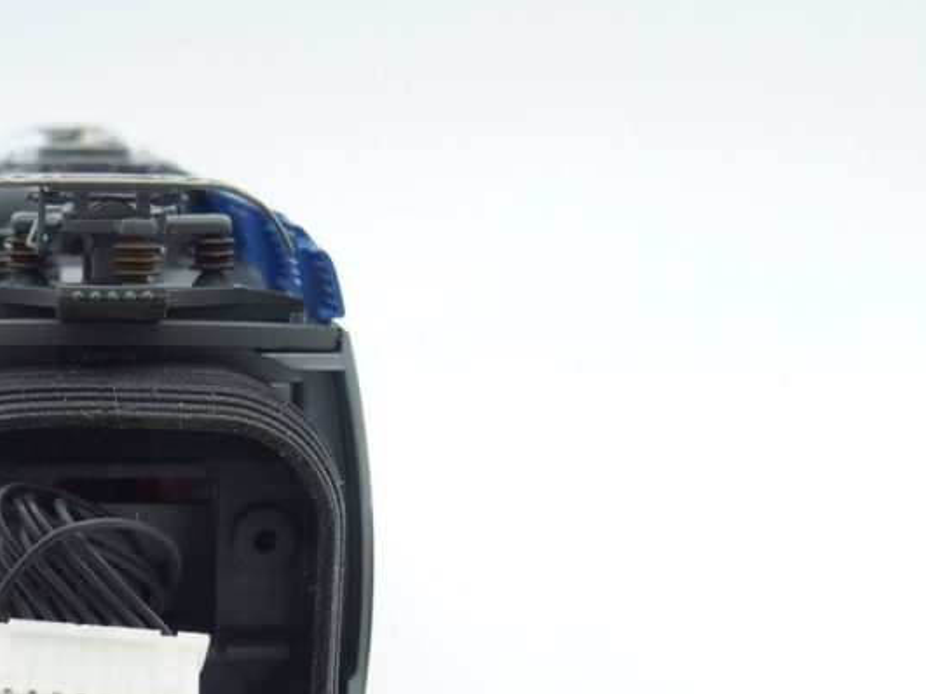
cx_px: 136
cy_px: 652
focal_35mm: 54
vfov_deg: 26.0
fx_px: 1444
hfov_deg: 34.1
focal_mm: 6
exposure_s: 1/500
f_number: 4.5
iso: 400
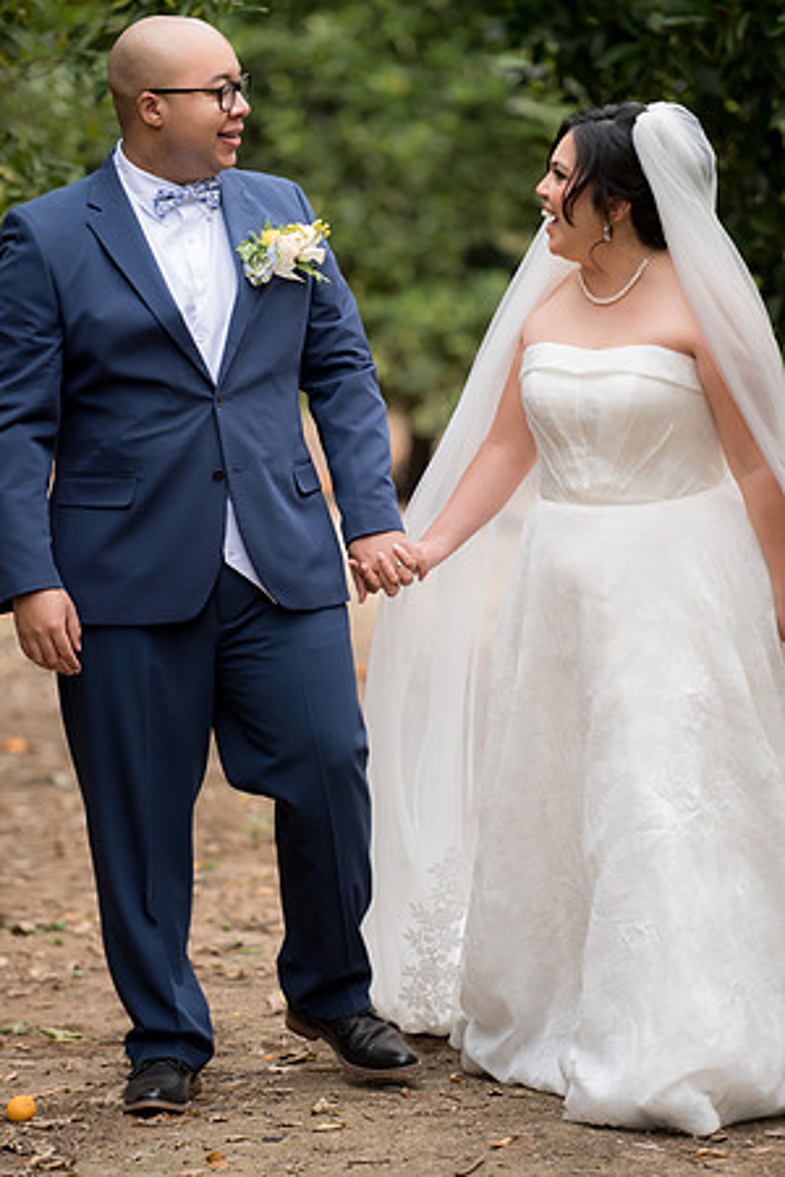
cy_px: 588
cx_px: 392
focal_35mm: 170
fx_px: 5560
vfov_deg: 12.1
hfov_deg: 8.1
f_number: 2.8
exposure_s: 1/320
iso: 640
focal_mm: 170
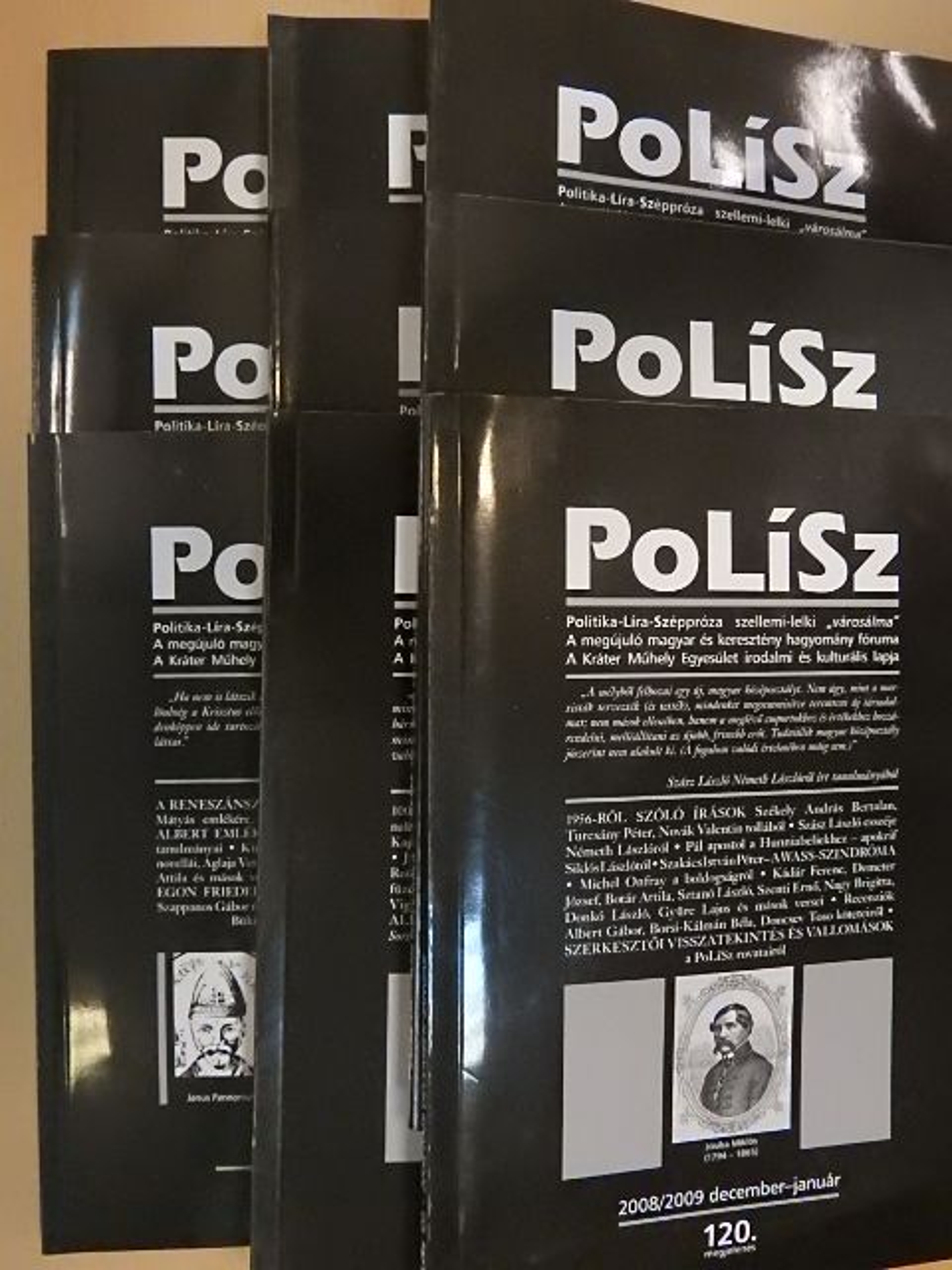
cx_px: 476
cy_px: 635
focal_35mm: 30
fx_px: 1100
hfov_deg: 46.8
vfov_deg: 60.0
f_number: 3.5
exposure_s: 1/200
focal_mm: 5.4
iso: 1600
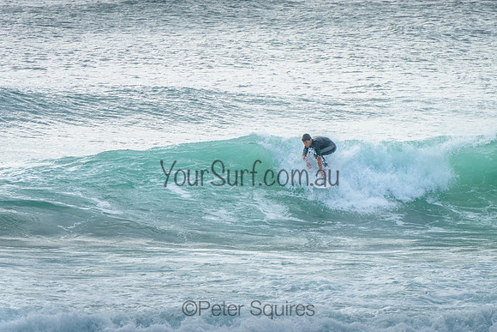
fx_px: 6772
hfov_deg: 4.2
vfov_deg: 2.8
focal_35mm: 490
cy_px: 128
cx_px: 297
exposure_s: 1/1600
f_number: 9
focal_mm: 400
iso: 400
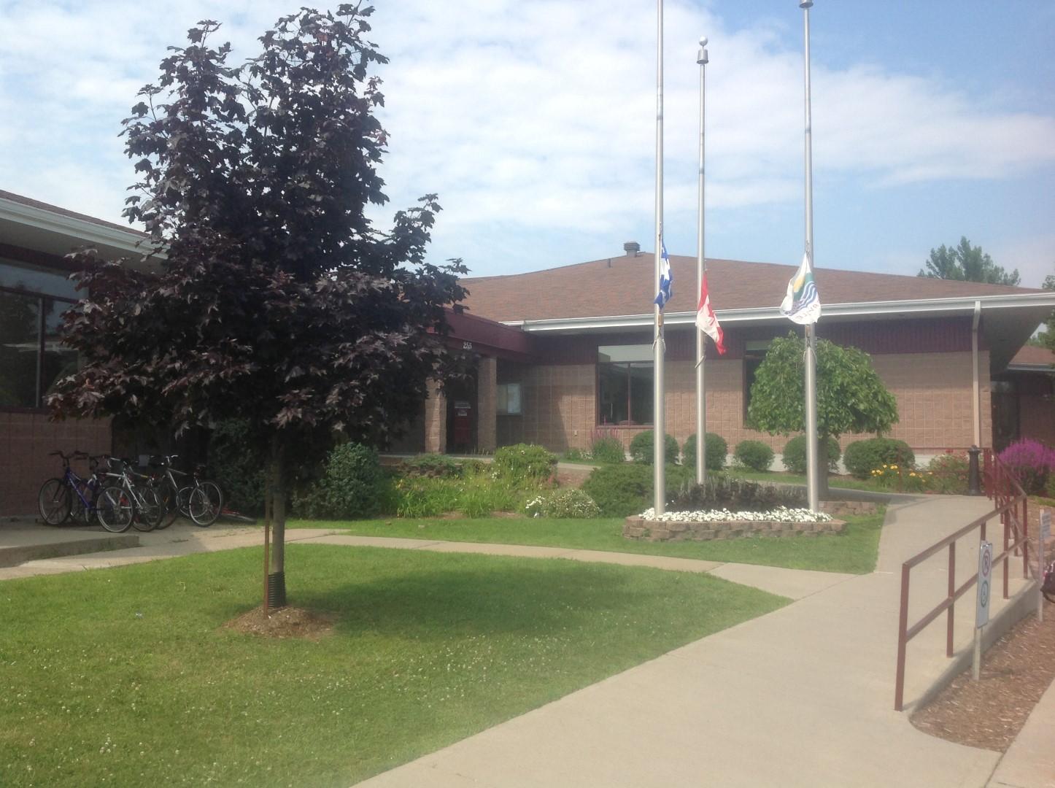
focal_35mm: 35
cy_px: 394
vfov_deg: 40.6
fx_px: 1065
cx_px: 528
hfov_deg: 52.7
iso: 50
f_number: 2.4
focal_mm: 4.28
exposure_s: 1/1374
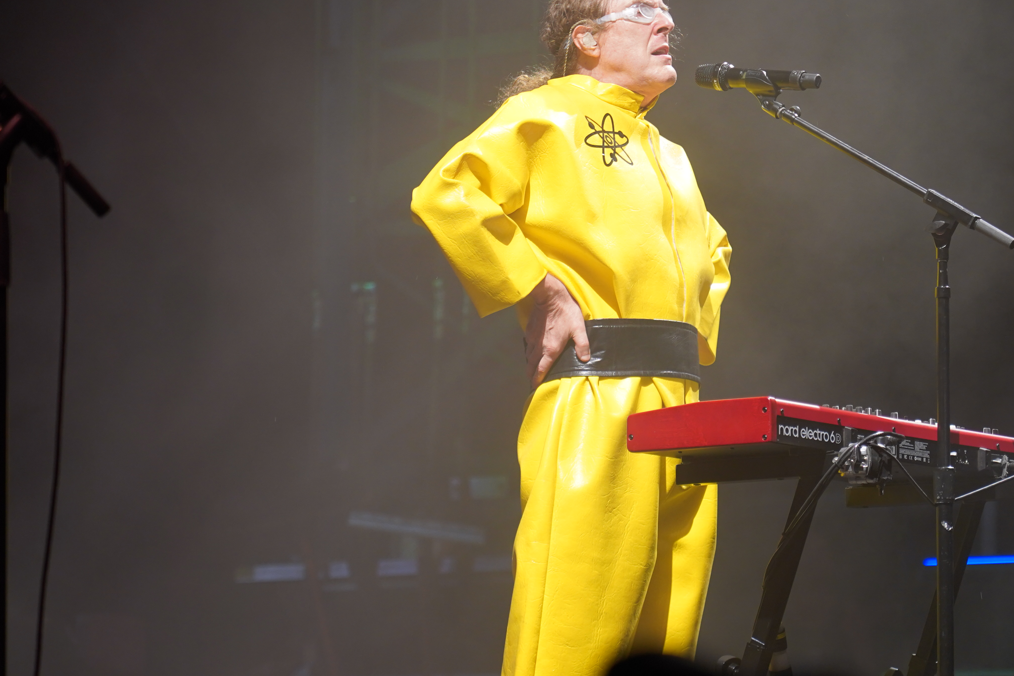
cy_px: 313
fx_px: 4365
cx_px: 605
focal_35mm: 155
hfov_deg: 13.2
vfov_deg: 8.9
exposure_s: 1/160
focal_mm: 105
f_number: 4
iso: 800
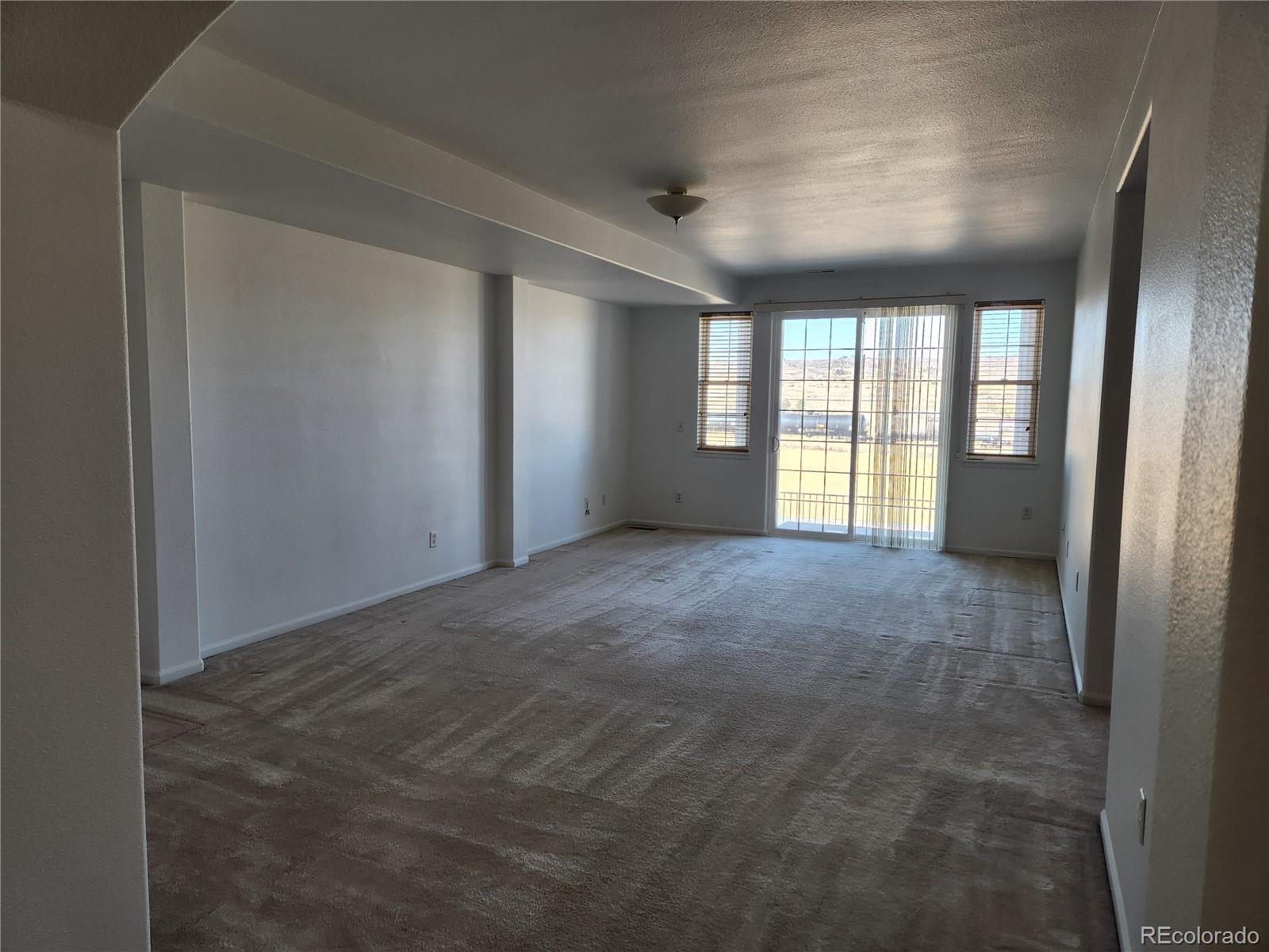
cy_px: 476
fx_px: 843
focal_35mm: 23
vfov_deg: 58.9
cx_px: 634
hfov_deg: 73.9
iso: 100
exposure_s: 1/180
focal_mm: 5.4
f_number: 1.8
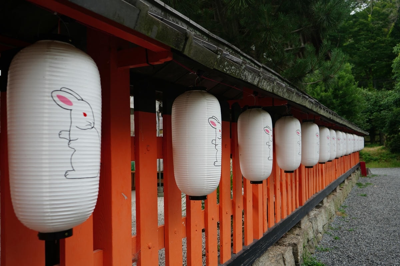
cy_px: 133
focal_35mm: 32
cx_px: 200
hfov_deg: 58.7
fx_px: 356
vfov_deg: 41.1
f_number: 5.6
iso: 100
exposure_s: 1/160
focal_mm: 32
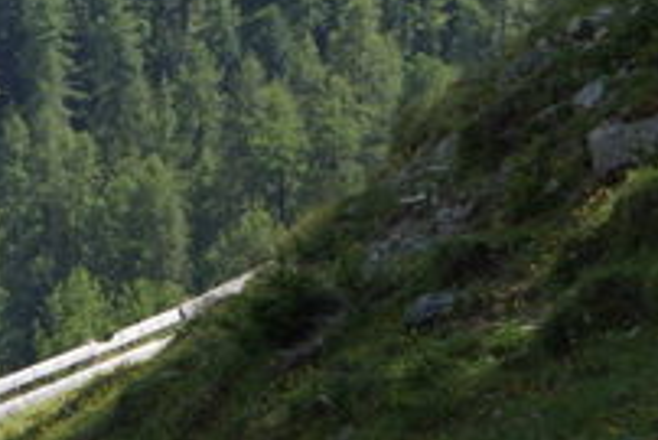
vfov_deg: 11.8
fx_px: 2085
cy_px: -86
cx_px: 140
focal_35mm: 114
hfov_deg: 17.8
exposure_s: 1/250
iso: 100
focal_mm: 24
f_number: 8
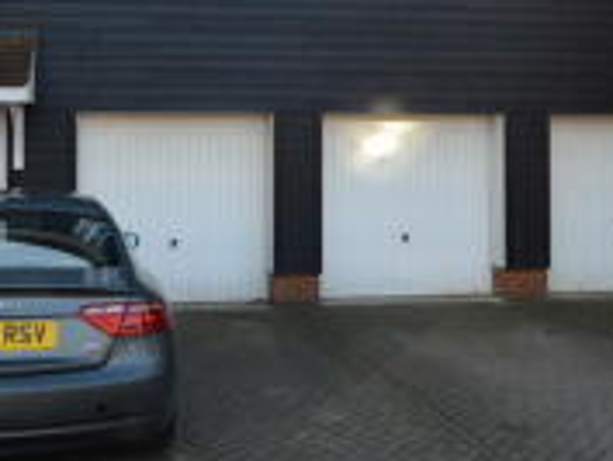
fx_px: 791
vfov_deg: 32.0
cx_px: 211
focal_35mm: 45
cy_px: 130
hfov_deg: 41.9
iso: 180
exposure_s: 1/30
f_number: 11
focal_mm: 11.5
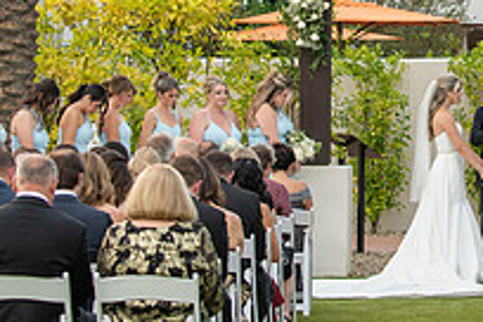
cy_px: 24
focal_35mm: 199
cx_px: 481
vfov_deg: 6.9
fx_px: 2670
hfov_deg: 10.3
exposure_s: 1/1000
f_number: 4
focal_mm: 70
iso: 1600
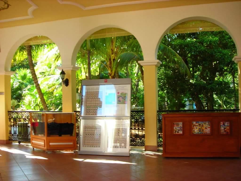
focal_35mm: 38
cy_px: 90
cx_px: 120
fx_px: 265
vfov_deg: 37.7
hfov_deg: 49.0
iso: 50
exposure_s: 1/31.3
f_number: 3.2
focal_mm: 6.3
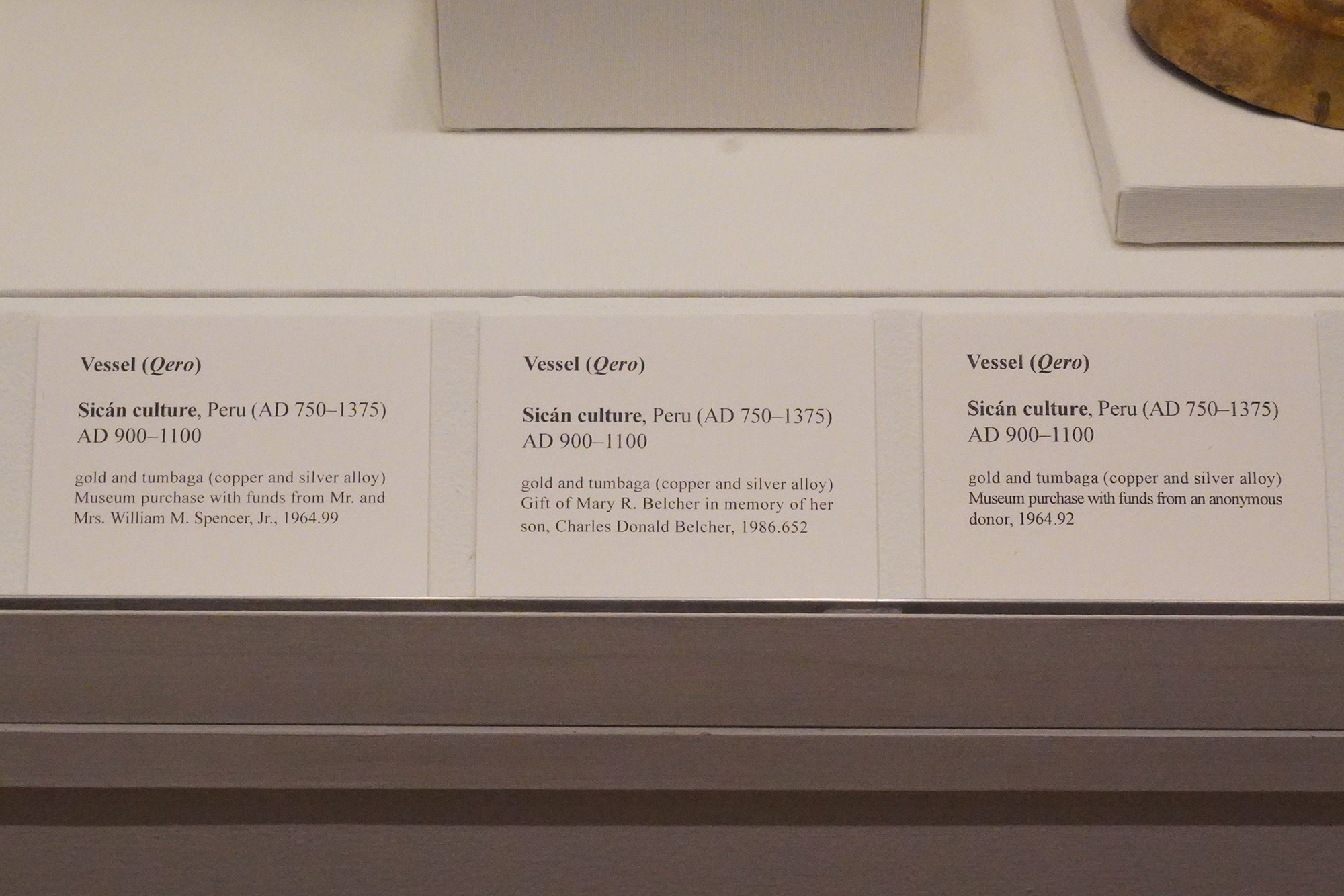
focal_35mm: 41
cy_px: 448
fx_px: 1531
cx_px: 672
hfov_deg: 47.4
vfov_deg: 32.6
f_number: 14
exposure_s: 1/100
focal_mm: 41
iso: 12800
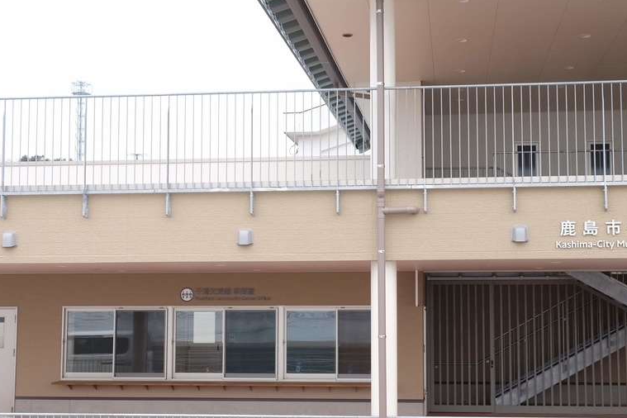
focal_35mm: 49
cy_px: 221
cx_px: 353
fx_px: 853
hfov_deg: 40.3
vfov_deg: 27.5
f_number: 5
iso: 200
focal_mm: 20.5
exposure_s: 1/125
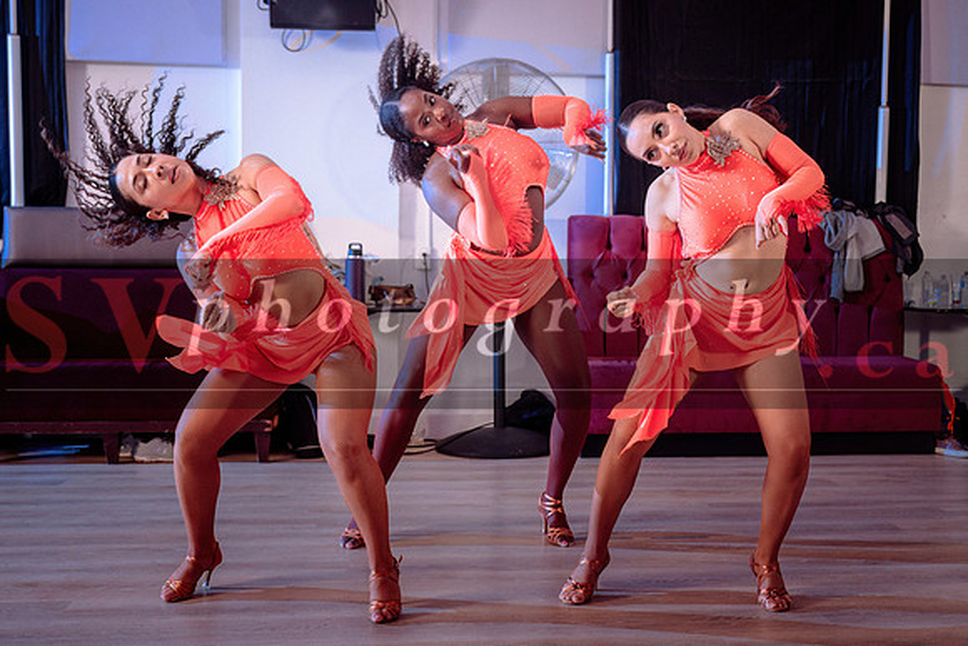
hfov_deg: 43.6
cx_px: 573
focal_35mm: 45
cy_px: 325
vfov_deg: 30.0
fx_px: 1204
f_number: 3.5
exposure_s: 1/200
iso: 800
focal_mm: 29.5
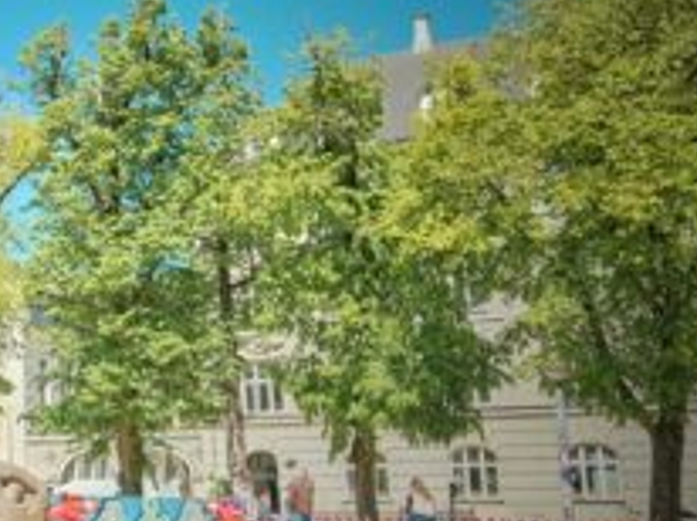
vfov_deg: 21.0
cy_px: 239
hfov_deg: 25.6
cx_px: -85
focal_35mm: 70
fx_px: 1408
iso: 320
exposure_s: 1/640
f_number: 5.6
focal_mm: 20
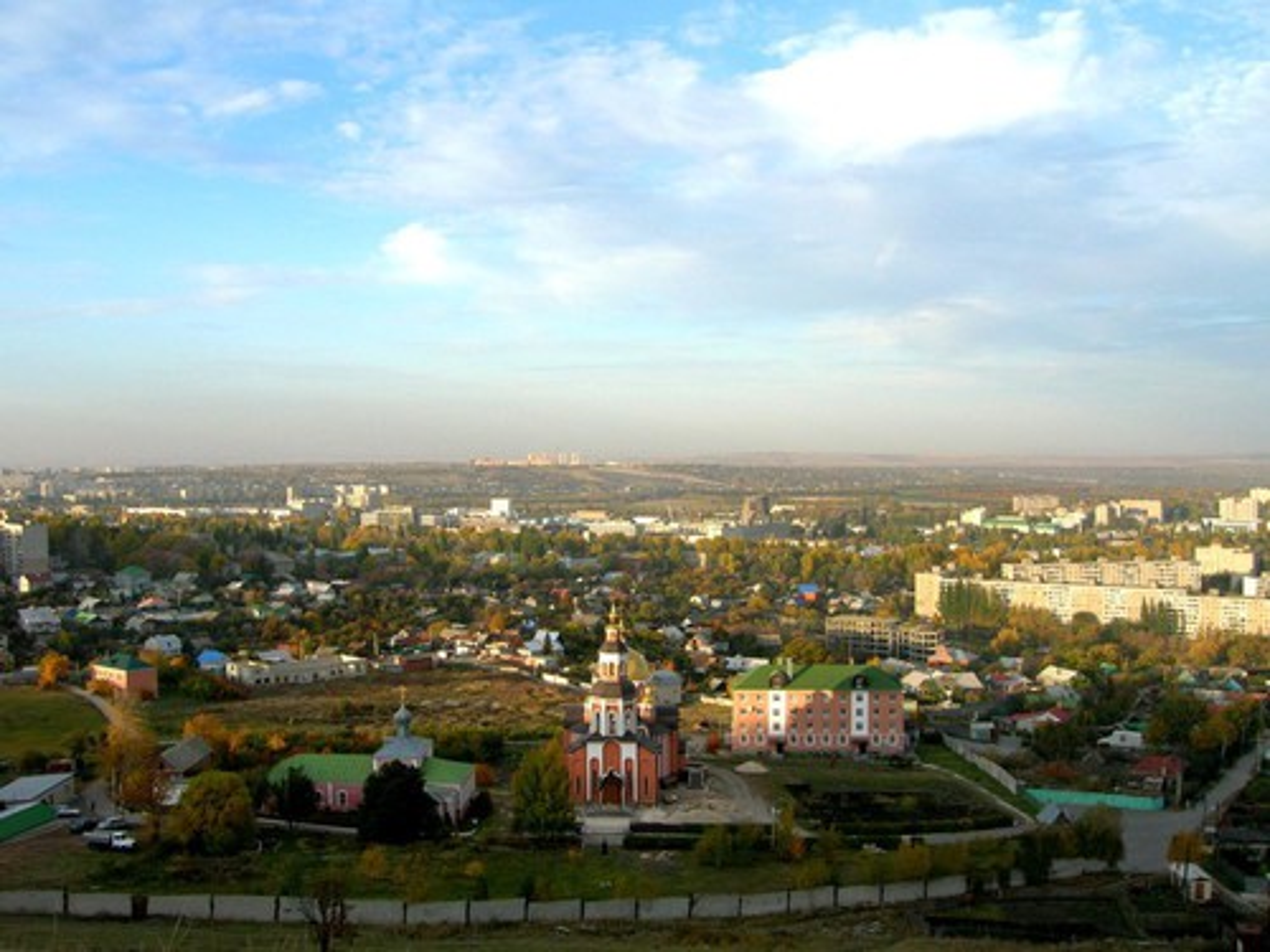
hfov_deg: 54.0
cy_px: 476
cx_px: 635
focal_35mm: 34
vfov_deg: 41.8
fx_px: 1247
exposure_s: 1/160
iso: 50
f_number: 4.9
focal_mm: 5.7
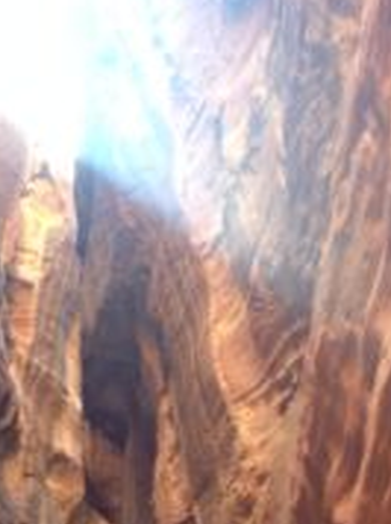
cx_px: 62
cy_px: 202
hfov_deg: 14.8
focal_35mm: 99
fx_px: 1495
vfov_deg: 19.8
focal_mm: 4.12
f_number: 2.4
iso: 100
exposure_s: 1/20
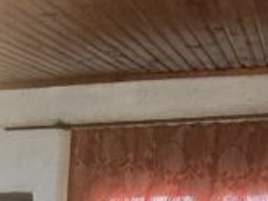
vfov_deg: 12.7
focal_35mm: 81
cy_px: 521
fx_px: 627
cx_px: -49
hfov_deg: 22.3
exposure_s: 1/50
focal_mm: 2.2
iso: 1000
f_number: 2.2
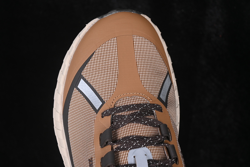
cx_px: 125
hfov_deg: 27.0
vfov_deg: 18.2
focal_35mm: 75
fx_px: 521
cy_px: 84
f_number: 6.3
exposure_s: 1/60
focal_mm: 50
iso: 160
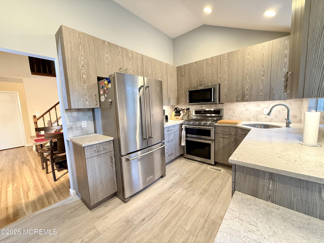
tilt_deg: -5.8
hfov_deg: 102.1
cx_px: 162
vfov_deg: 85.7
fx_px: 131
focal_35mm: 14
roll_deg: +2.2
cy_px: 122
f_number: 2.2
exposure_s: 1/60
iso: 500
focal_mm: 2.22
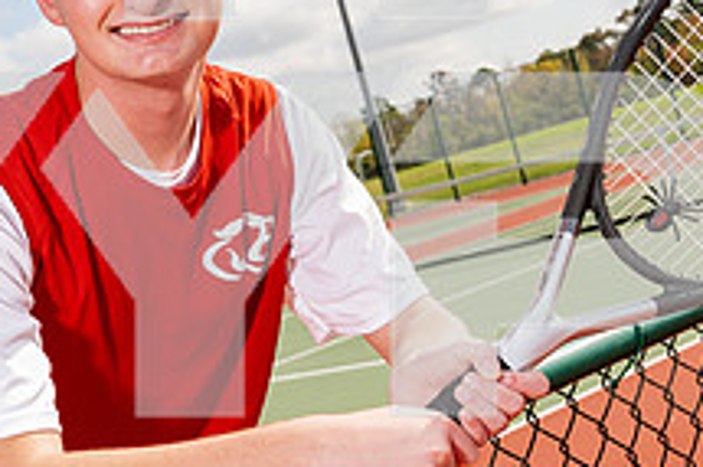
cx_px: 327
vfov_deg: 16.8
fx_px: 1580
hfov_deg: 25.1
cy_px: 247
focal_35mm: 81
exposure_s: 1/250
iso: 100
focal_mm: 30
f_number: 7.1
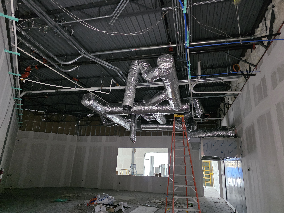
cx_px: 142
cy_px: 106
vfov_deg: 58.9
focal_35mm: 23
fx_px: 189
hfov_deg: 73.9
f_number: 1.7
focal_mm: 6.3
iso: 2000
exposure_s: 1/120
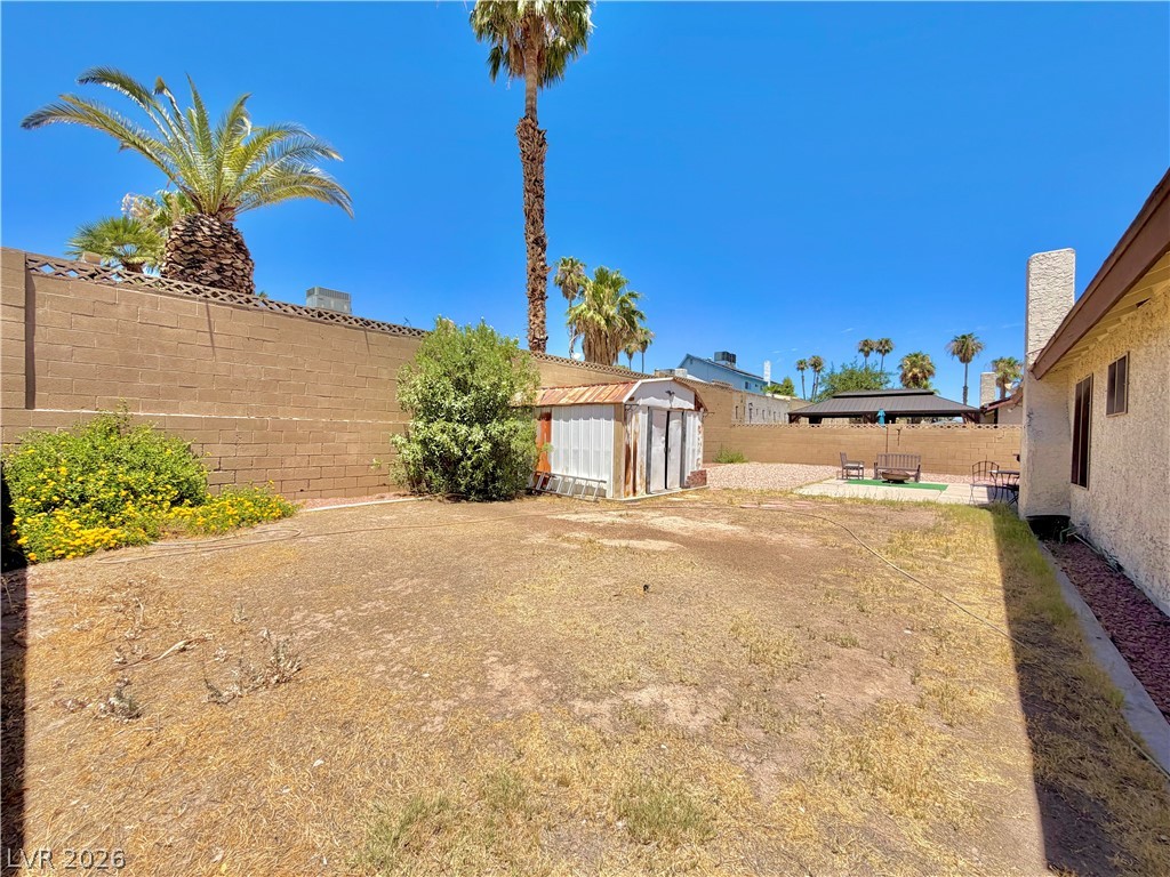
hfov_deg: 102.1
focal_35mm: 14
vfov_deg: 85.7
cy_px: 438
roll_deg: -0.4
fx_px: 473
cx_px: 585
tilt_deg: -0.3
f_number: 2.2
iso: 20
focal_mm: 2.22
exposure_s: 1/942
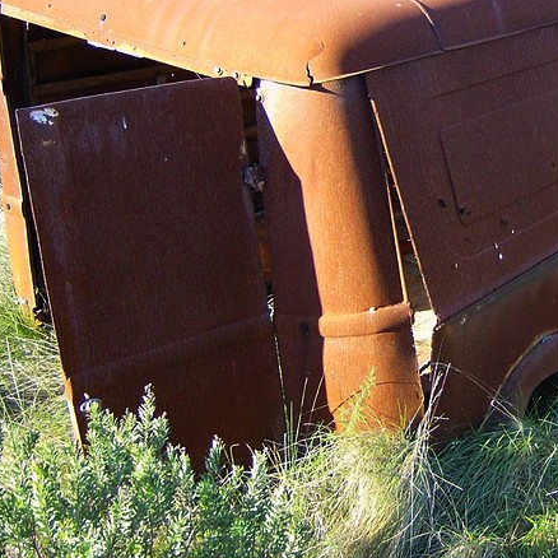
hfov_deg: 28.6
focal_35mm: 58
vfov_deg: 29.4
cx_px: 482
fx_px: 1058
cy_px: 195
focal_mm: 6
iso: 100
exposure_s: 1/177
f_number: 2.8
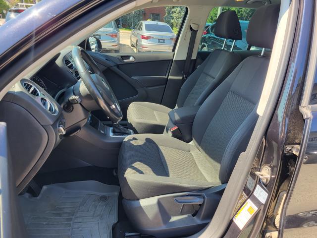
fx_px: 238
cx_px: 158
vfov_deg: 53.1
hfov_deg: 67.3
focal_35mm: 26
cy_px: 119
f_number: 1.8
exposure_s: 1/185
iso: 40
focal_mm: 5.4
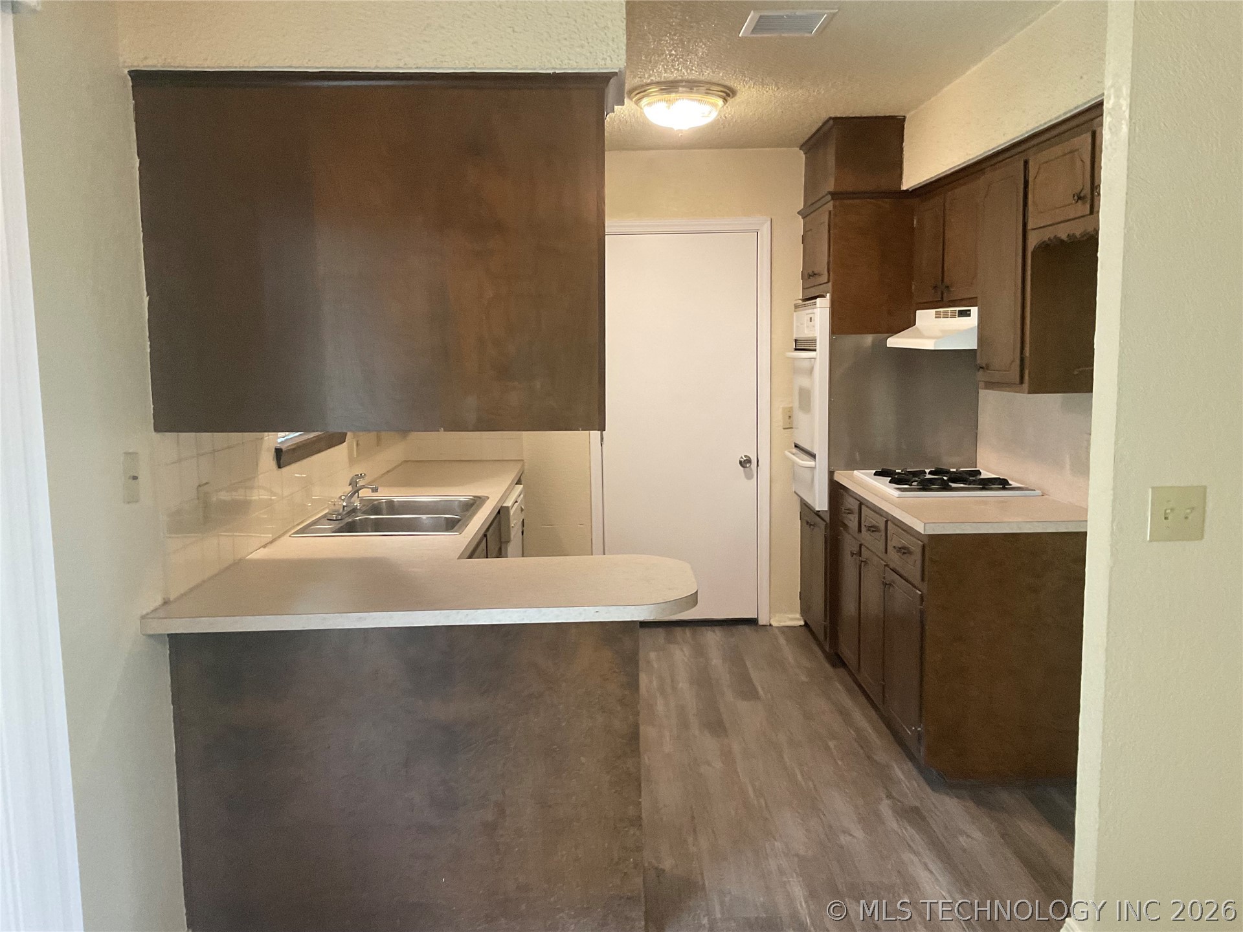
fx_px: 1041
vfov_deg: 48.2
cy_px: 466
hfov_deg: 61.7
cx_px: 622
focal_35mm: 29
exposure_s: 1/60
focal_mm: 3
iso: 200
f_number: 1.8
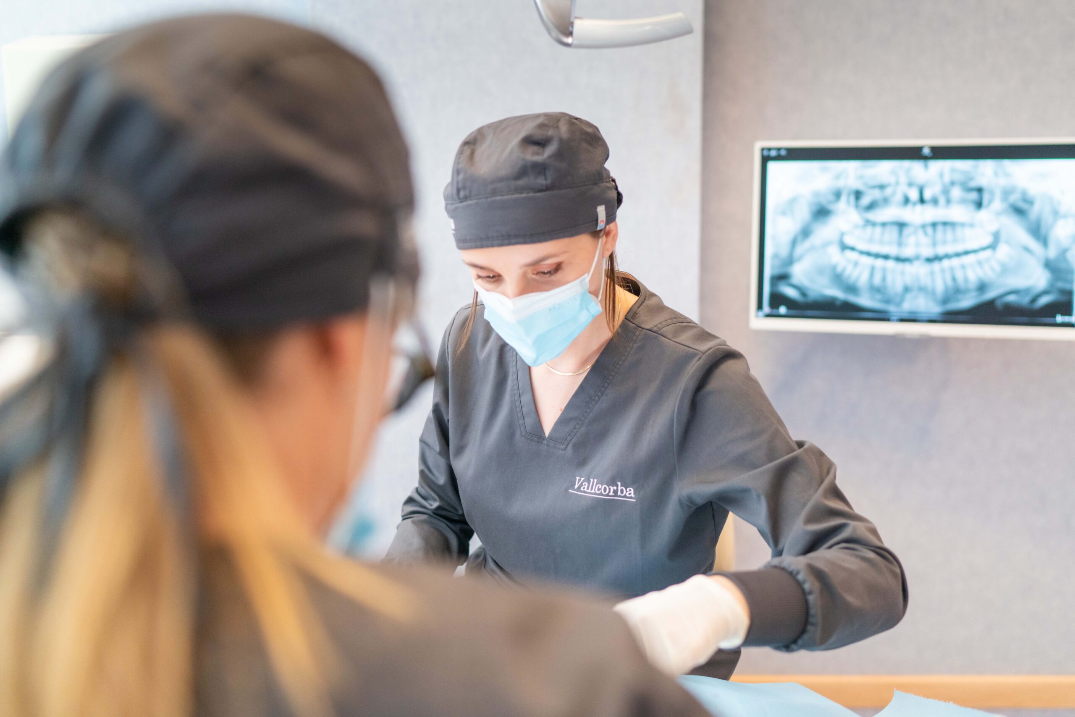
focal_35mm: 35
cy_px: 358
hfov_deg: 54.4
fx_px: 1045
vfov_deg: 37.9
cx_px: 538
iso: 1250
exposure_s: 1/500
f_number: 2
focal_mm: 35
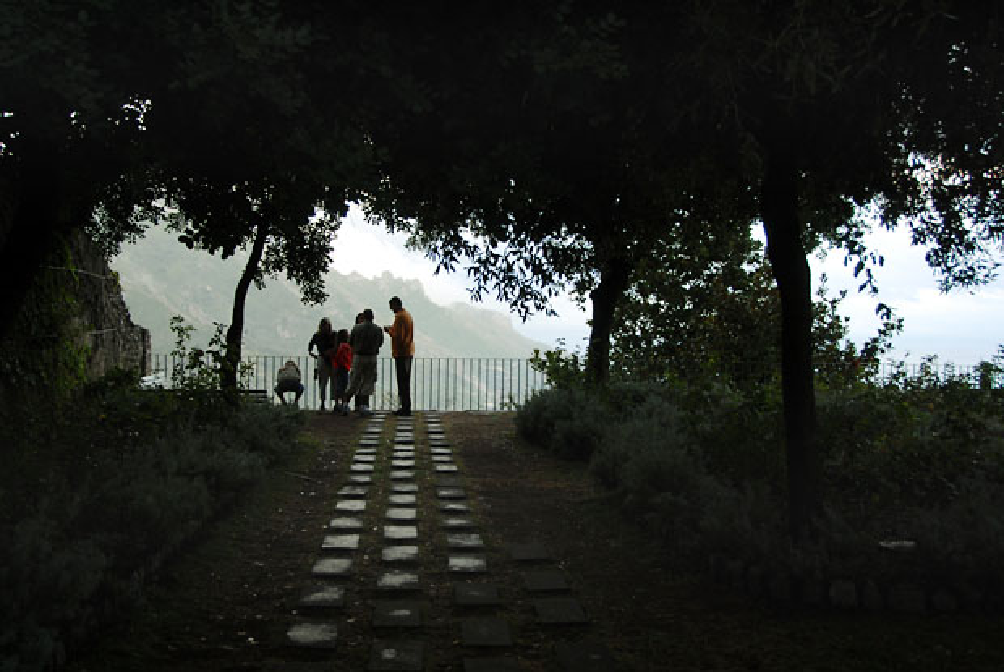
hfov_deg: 47.9
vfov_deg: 33.1
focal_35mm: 40
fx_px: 1131
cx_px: 502
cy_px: 336
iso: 100
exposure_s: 1/80
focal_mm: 27
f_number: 4
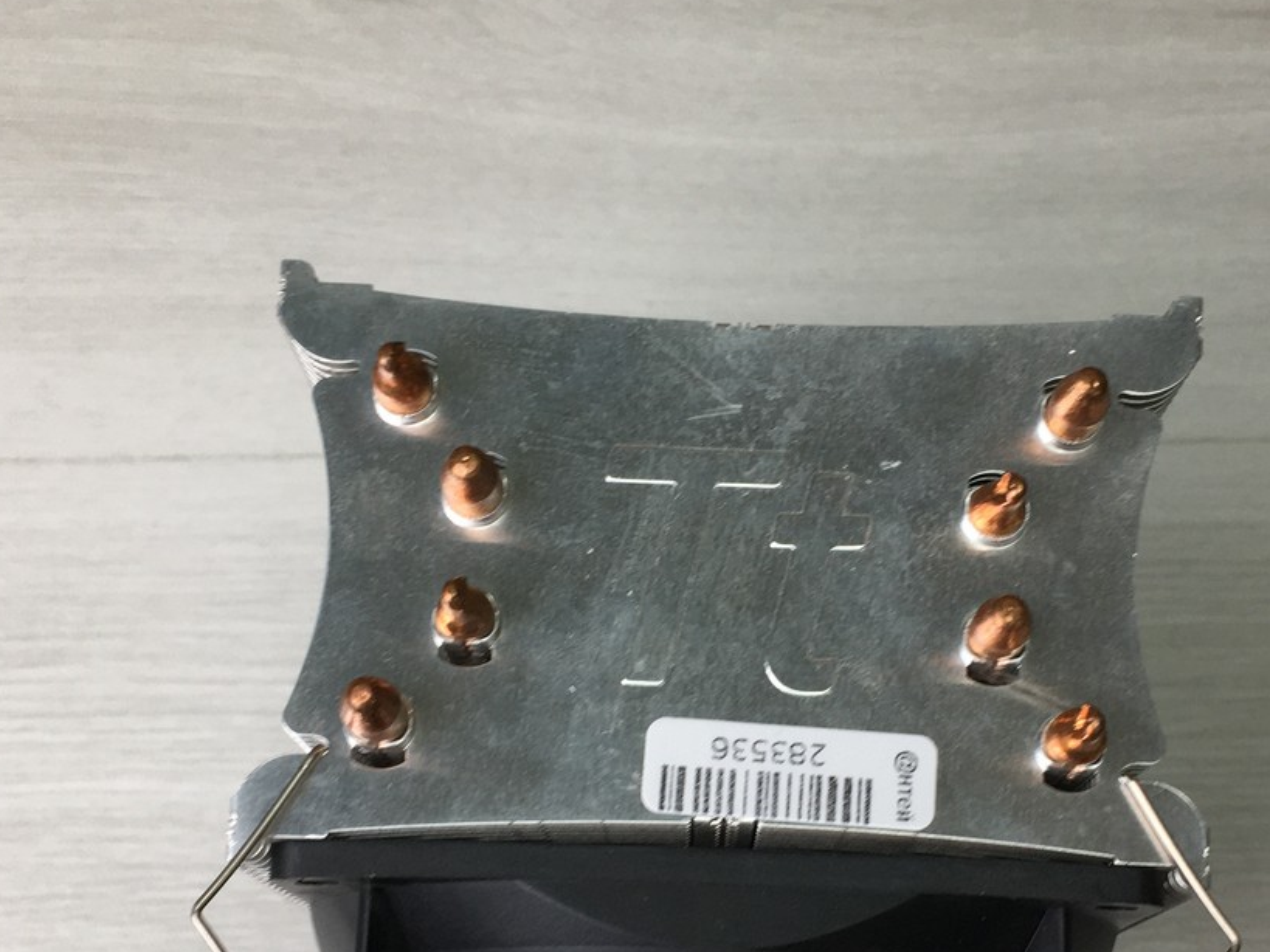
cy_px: 692
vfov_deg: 28.2
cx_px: 775
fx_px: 1871
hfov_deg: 37.3
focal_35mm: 51
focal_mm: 4.15
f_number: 2.2
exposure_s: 1/100
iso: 32
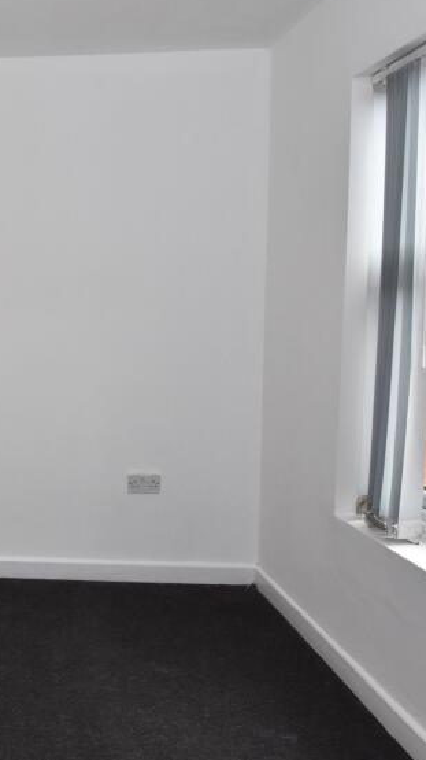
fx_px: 643
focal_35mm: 32
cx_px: -75
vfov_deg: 61.1
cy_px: 360
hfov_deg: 31.3
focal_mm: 11
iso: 800
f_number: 5
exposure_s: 1/200
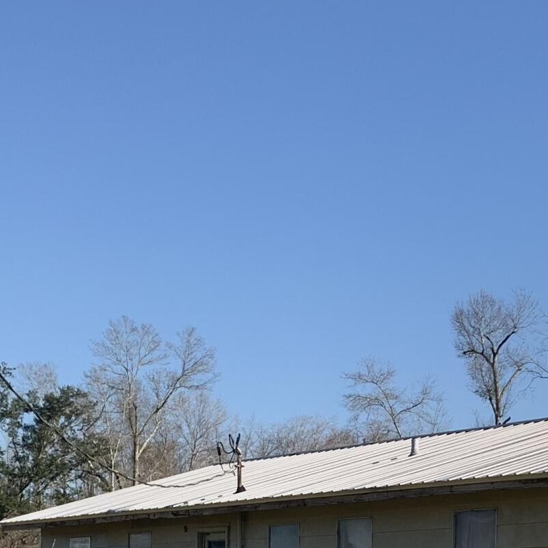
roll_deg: -0.7
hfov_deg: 20.0
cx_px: 424
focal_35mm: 86
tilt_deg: +1.2
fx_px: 1540
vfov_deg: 19.4
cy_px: 582
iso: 25
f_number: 1.8
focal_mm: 4.25
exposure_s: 1/2114
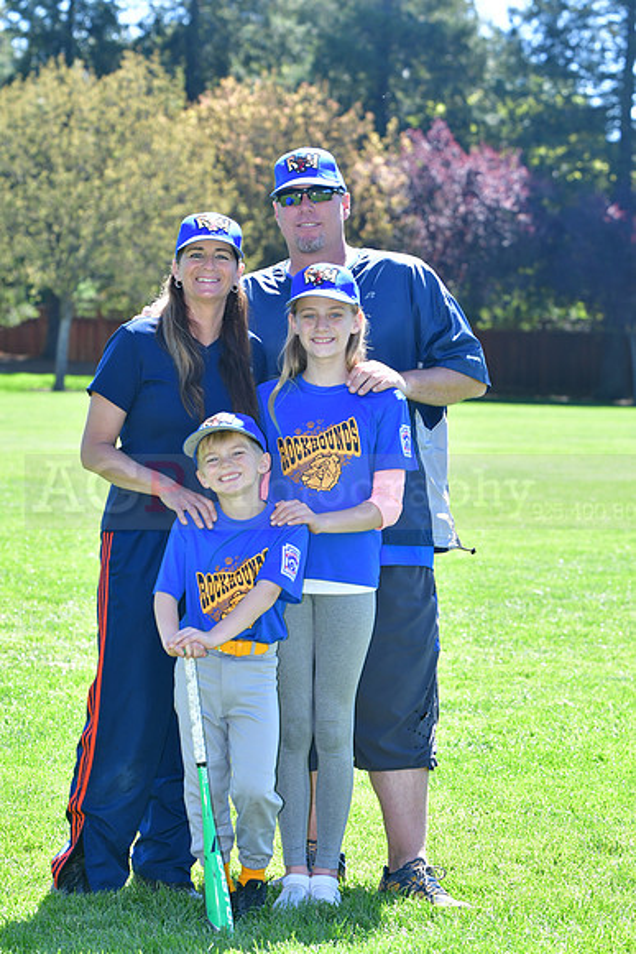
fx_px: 3972
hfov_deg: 9.2
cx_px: 318
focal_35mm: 150
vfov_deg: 13.7
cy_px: 477
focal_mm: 100
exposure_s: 1/500
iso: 400
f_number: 6.3
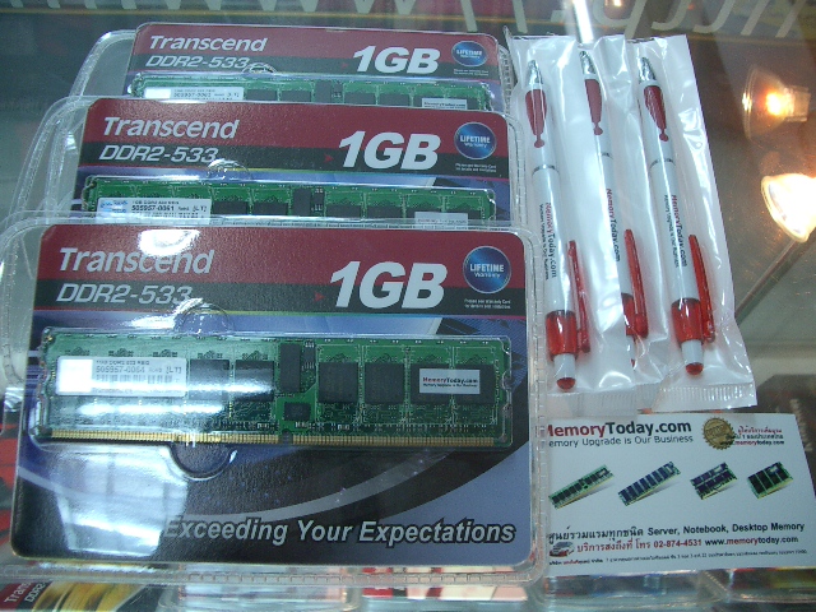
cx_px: 408
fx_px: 825
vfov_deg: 40.7
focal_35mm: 35
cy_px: 306
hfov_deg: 52.6
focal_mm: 5.8
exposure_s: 1/80
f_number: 2.6
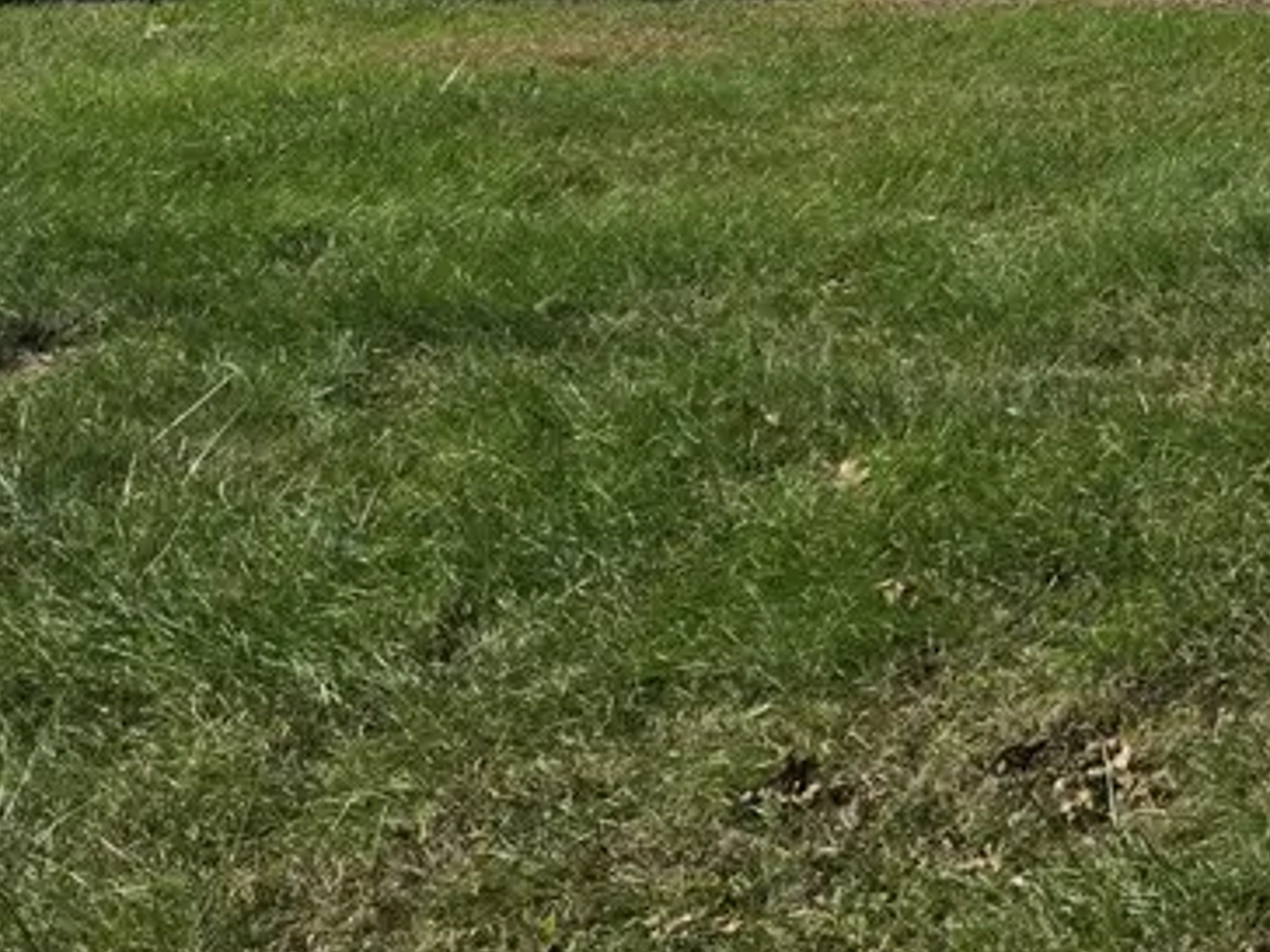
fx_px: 3339
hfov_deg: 16.7
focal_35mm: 91
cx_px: 2474
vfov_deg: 14.9
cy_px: -520
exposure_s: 1/6150
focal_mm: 6.3
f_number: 1.7
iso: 80
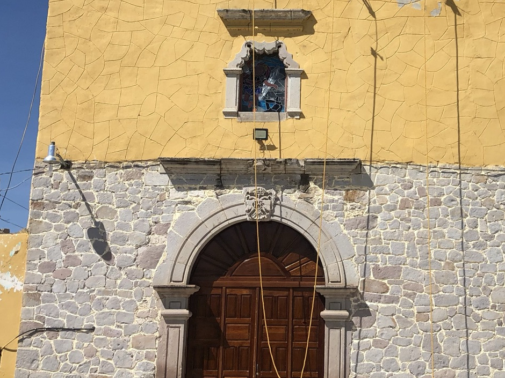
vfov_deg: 23.9
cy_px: 118
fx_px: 890
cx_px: 334
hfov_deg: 31.5
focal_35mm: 61
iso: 20
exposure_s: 1/3436
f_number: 1.8
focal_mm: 3.99
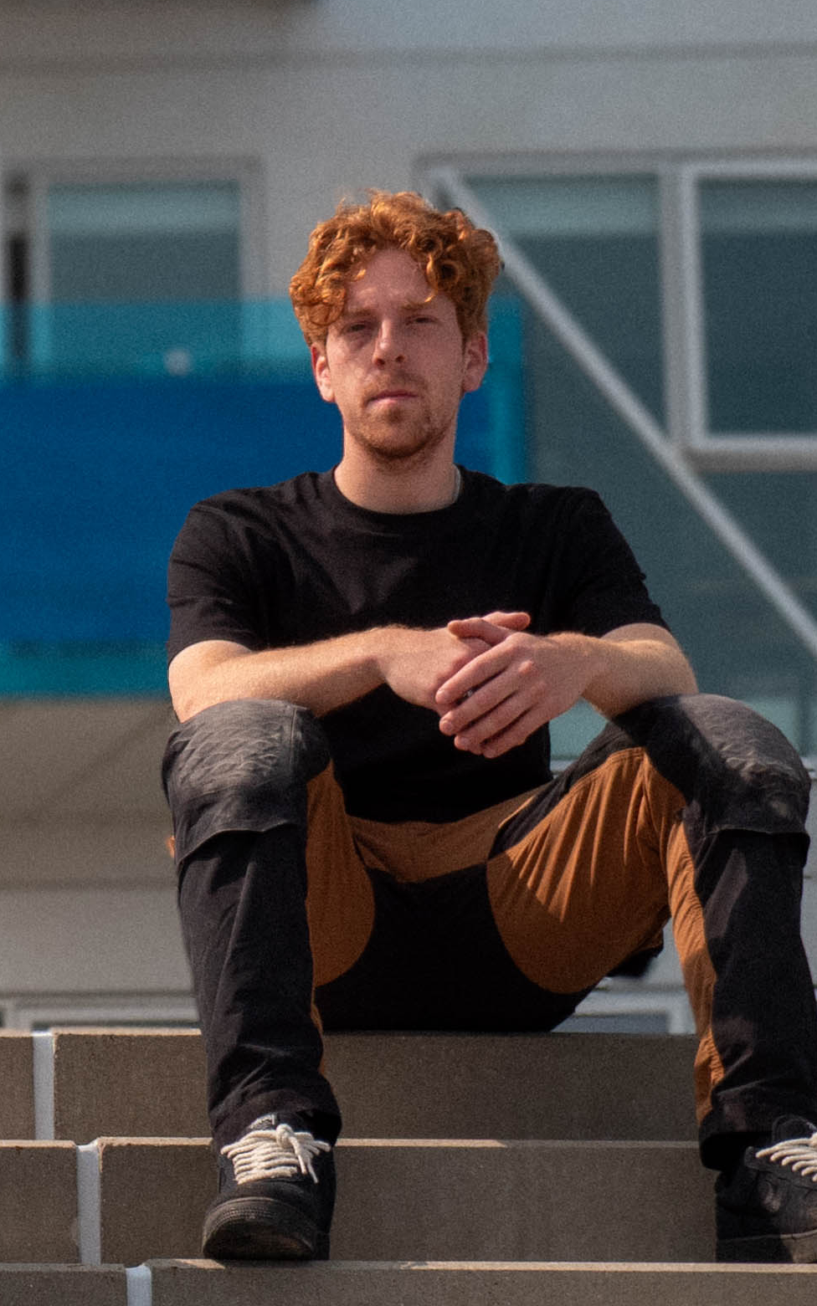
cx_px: -472
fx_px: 6268
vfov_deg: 11.9
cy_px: 767
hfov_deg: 7.3
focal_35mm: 176
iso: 400
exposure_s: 1/5000
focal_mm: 23
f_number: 2.8
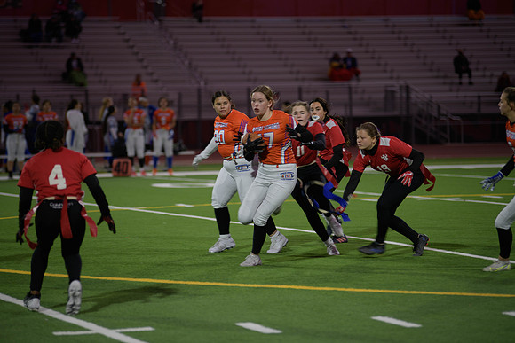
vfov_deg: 8.3
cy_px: 172
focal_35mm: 165
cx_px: 258
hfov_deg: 12.4
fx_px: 2361
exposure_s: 1/200
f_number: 2.8
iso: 400
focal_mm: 165
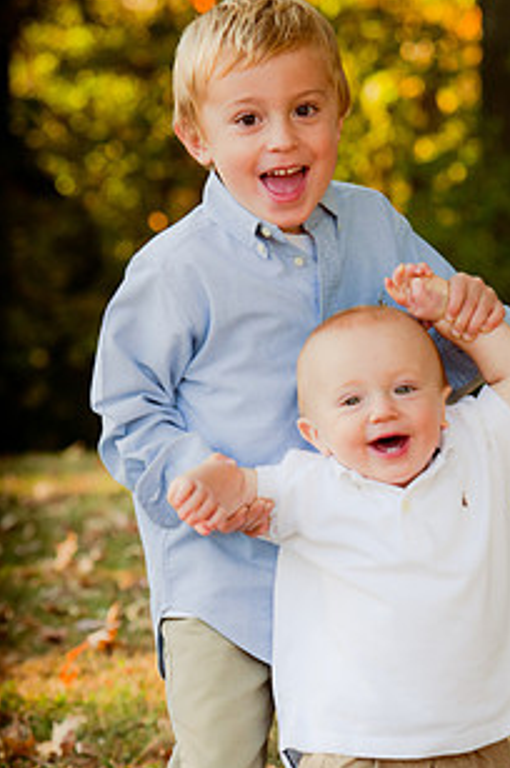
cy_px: 463
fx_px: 5851
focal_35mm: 275
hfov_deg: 5.0
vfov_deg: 7.5
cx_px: 371
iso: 640
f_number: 4.5
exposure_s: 1/320
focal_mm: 125
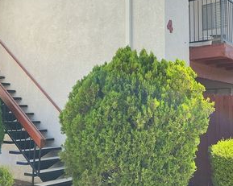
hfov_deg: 37.4
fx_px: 338
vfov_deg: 30.6
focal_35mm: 49
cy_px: 63
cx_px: 164
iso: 25
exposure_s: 1/348
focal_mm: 3
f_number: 1.8
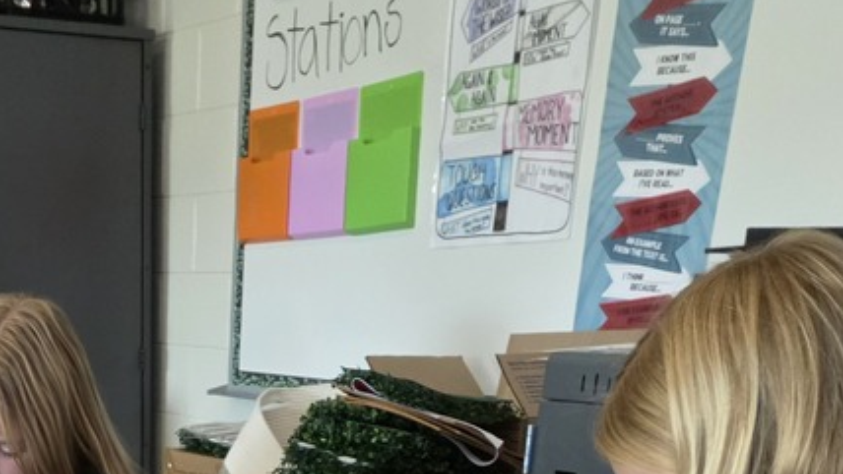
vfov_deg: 15.3
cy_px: 995
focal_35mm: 60
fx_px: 1342
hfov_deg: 33.5
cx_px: 122
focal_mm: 6.25
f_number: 1.7
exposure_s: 1/120
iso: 1250
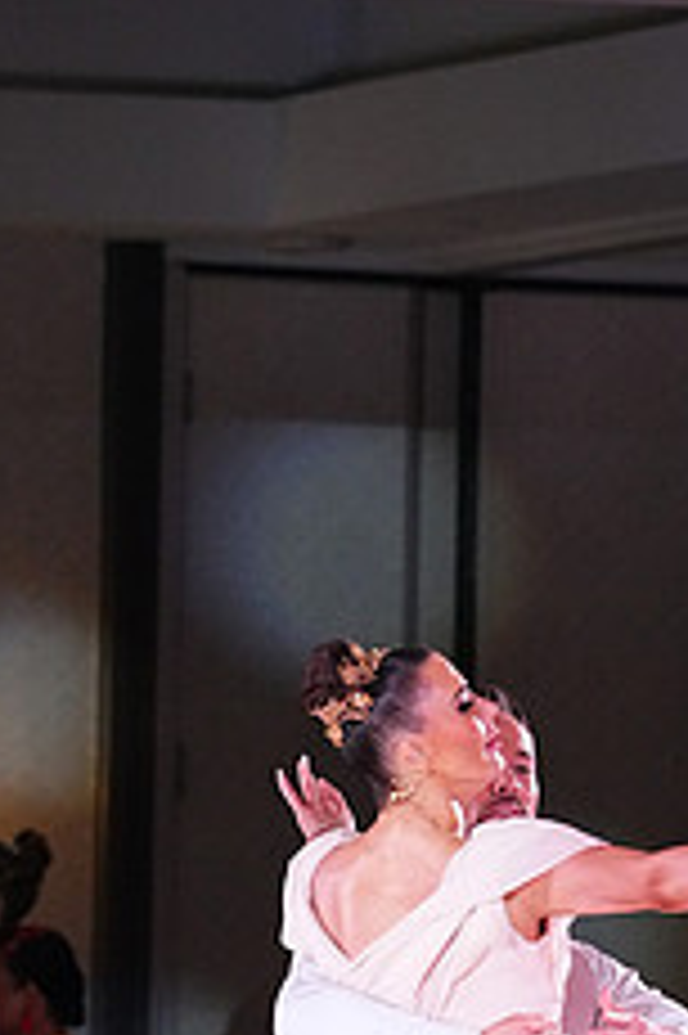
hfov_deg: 2.7
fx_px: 14497
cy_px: 1228
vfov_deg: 4.1
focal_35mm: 505
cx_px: 308
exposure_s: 1/320
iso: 8000
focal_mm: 200
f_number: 5.6
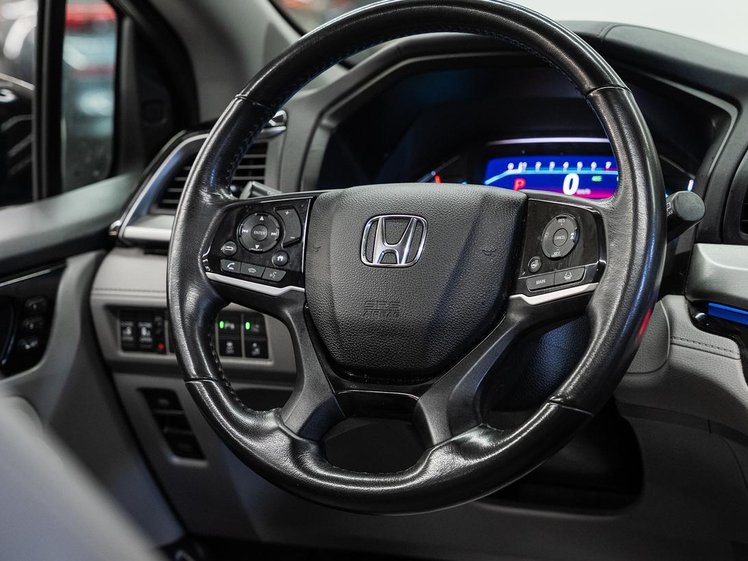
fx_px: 1534
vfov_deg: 20.7
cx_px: 398
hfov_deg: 27.4
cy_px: 237
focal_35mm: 71
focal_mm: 51.6
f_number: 4
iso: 800
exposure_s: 1/40
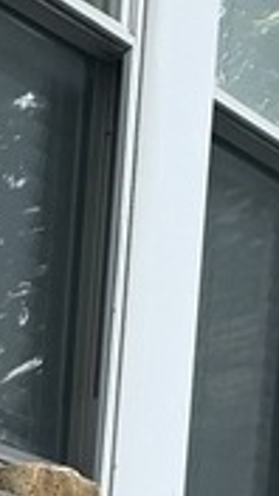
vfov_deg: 10.4
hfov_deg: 6.4
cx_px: -767
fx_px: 2104
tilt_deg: -9.1
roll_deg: -0.7
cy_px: 1387
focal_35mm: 160
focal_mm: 6.76
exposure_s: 1/121
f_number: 1.78
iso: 64
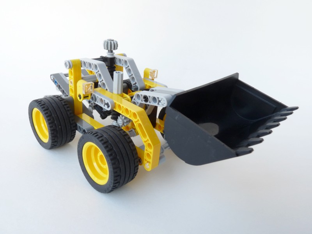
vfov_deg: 51.4
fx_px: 243
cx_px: 156
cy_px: 117
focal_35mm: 27
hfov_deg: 65.3
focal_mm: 4.8
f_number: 6.3
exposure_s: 1/15
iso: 100
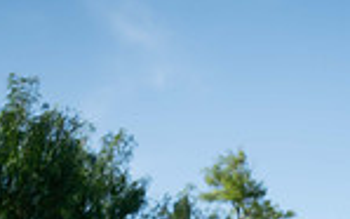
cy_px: 527
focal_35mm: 114
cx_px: 341
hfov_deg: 17.9
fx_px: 1087
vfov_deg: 10.0
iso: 250
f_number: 2.5
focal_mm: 37
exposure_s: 1/2500
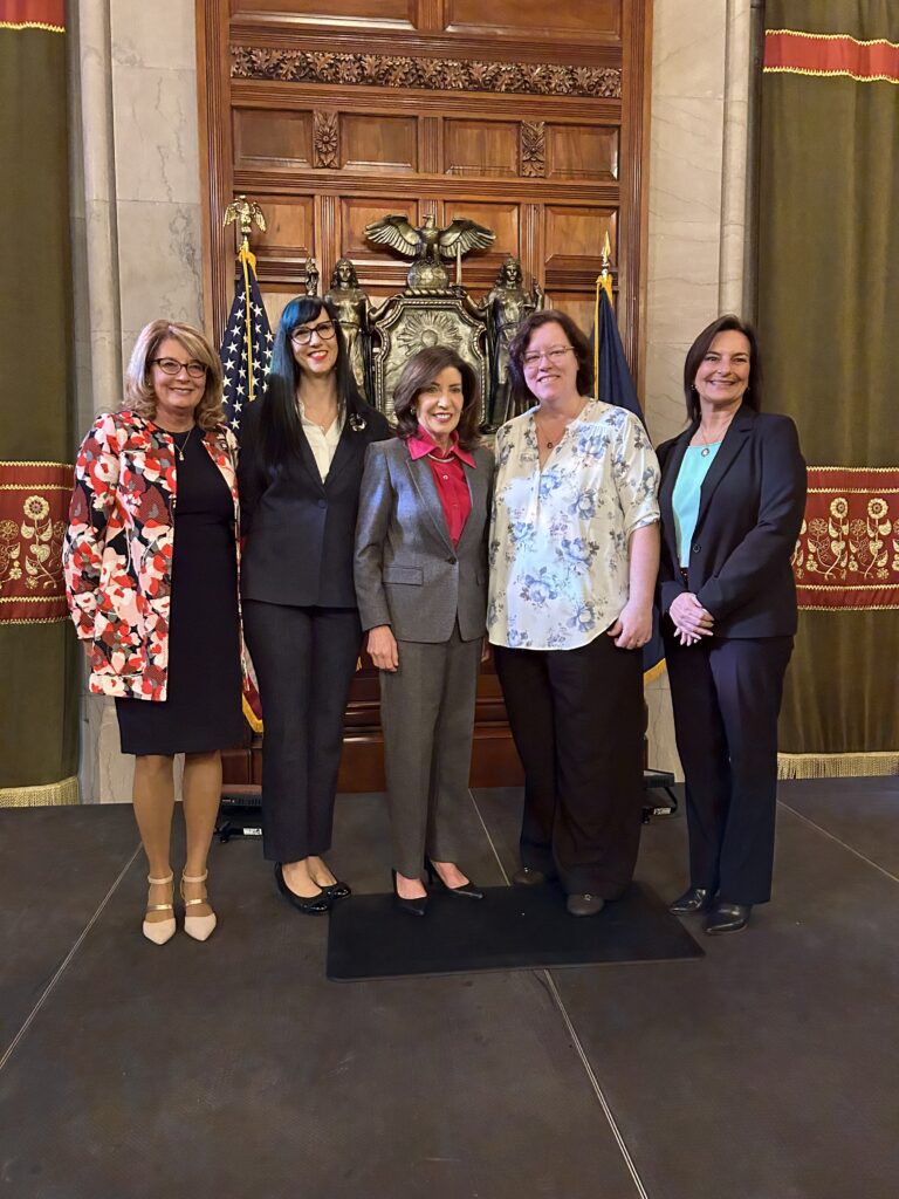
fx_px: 900
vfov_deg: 67.3
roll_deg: +0.4
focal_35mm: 26
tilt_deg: -4.3
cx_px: 450
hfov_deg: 53.1
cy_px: 600
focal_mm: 5.7
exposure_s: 1/40
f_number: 1.5
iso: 640
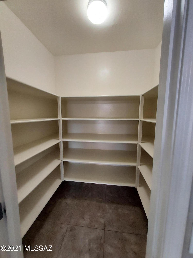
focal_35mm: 13
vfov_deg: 106.2
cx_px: 96
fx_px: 97
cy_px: 129
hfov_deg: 89.9
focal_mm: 1.42
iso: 100
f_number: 2.2
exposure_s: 1/60
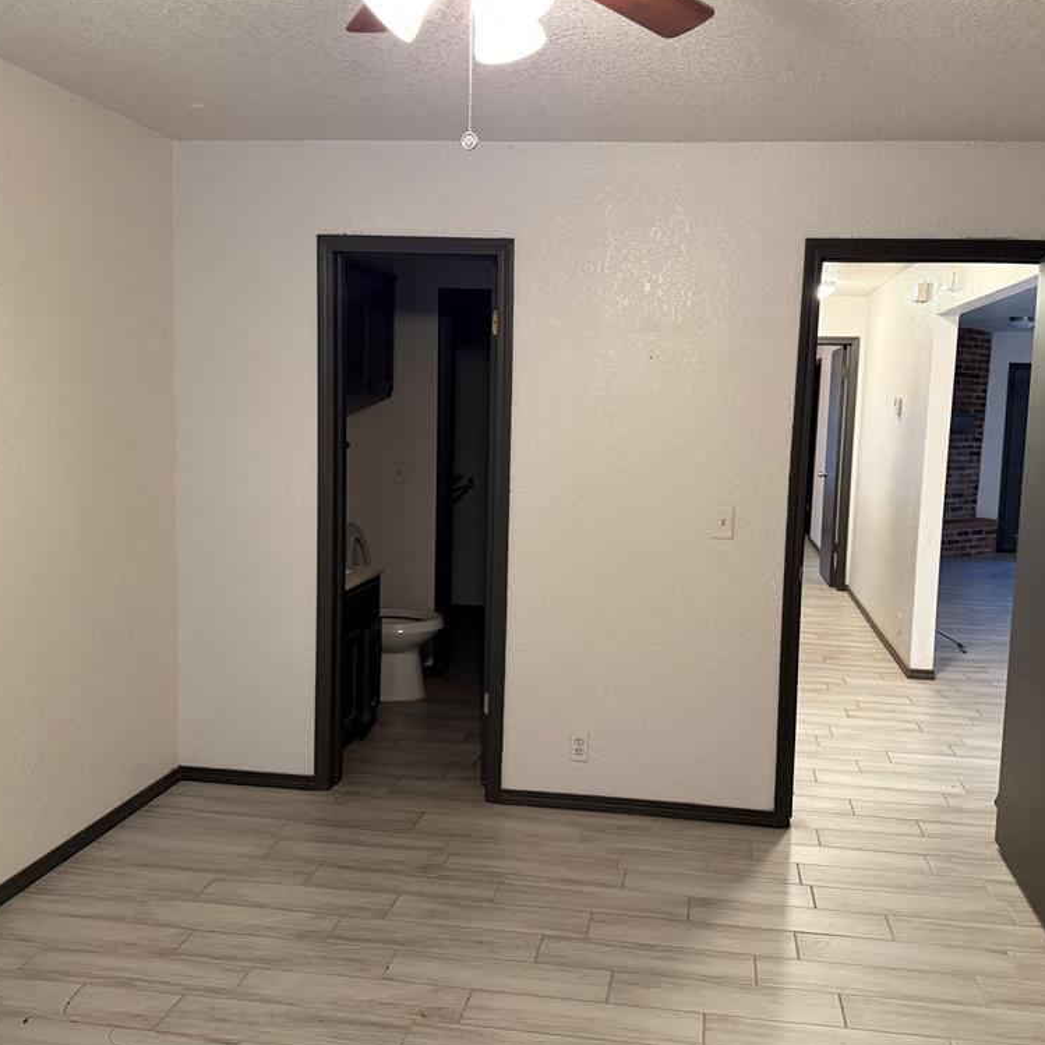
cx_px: 583
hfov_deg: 55.5
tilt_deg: -2.8
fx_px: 990
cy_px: 518
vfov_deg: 55.6
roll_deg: -1.5
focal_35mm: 29
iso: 400
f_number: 1.78
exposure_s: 1/60
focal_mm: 6.76
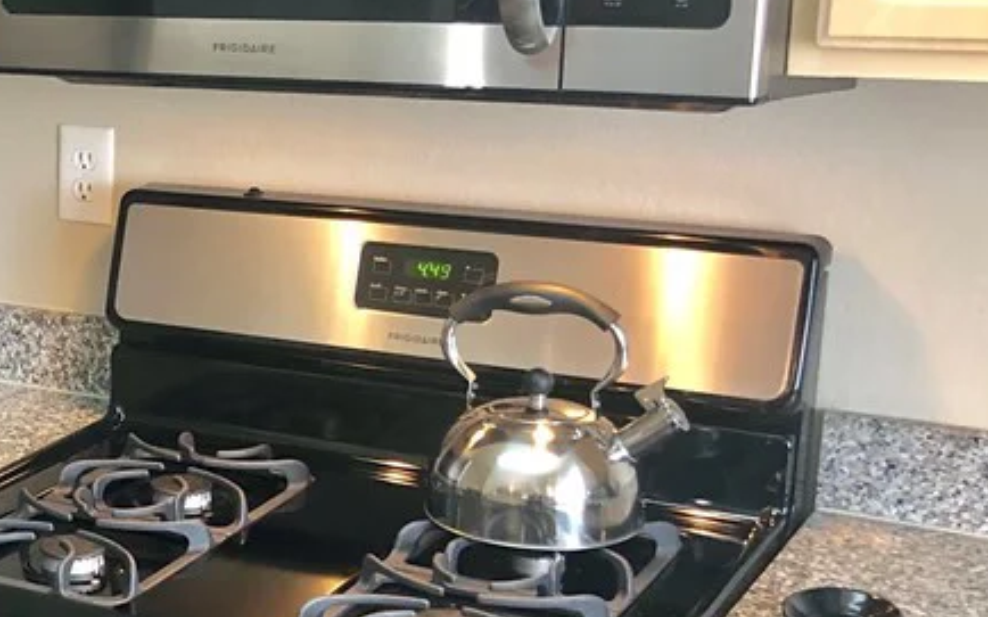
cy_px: 380
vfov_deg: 18.6
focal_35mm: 70
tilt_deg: -14.8
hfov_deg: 27.2
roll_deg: +0.8
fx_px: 1884
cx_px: -71
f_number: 1.8
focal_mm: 3.99
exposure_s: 1/15
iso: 50
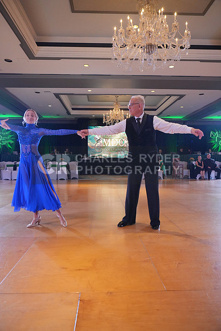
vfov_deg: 71.5
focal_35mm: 25
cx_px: 110
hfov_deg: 51.3
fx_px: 230
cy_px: 166
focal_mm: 25
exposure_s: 1/500
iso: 4000
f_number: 4
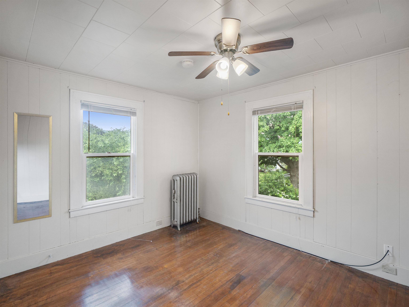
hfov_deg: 94.5
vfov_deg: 78.2
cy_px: 154
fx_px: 189
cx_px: 204
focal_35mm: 16
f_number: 2.8
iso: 400
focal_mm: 8
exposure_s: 1/60
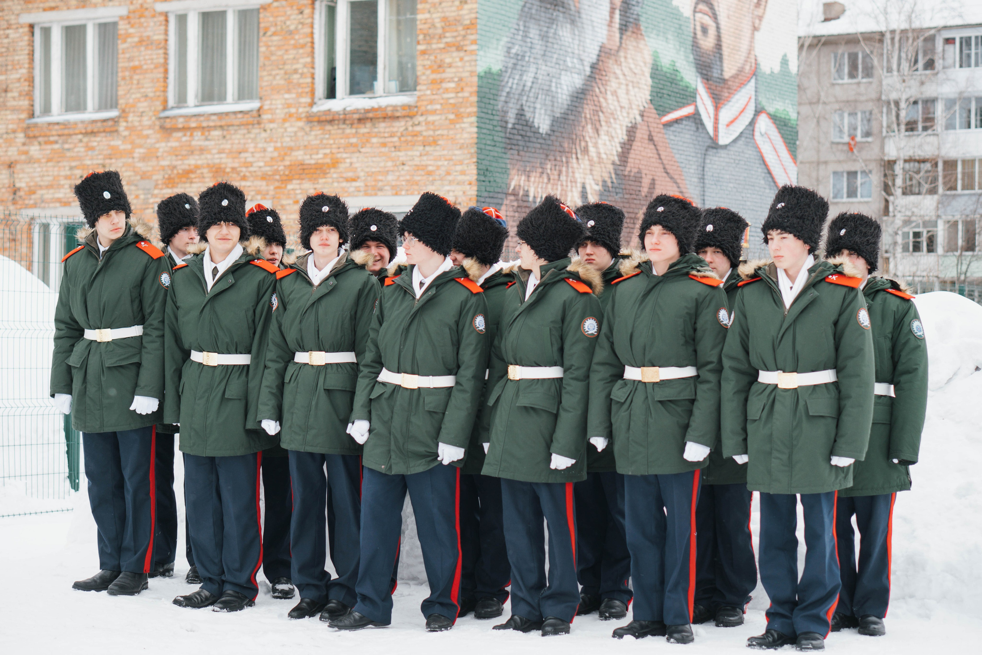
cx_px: 491
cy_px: 328
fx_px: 2046
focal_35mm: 75
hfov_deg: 27.0
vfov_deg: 18.2
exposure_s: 1/200
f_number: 3.2
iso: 100
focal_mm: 50
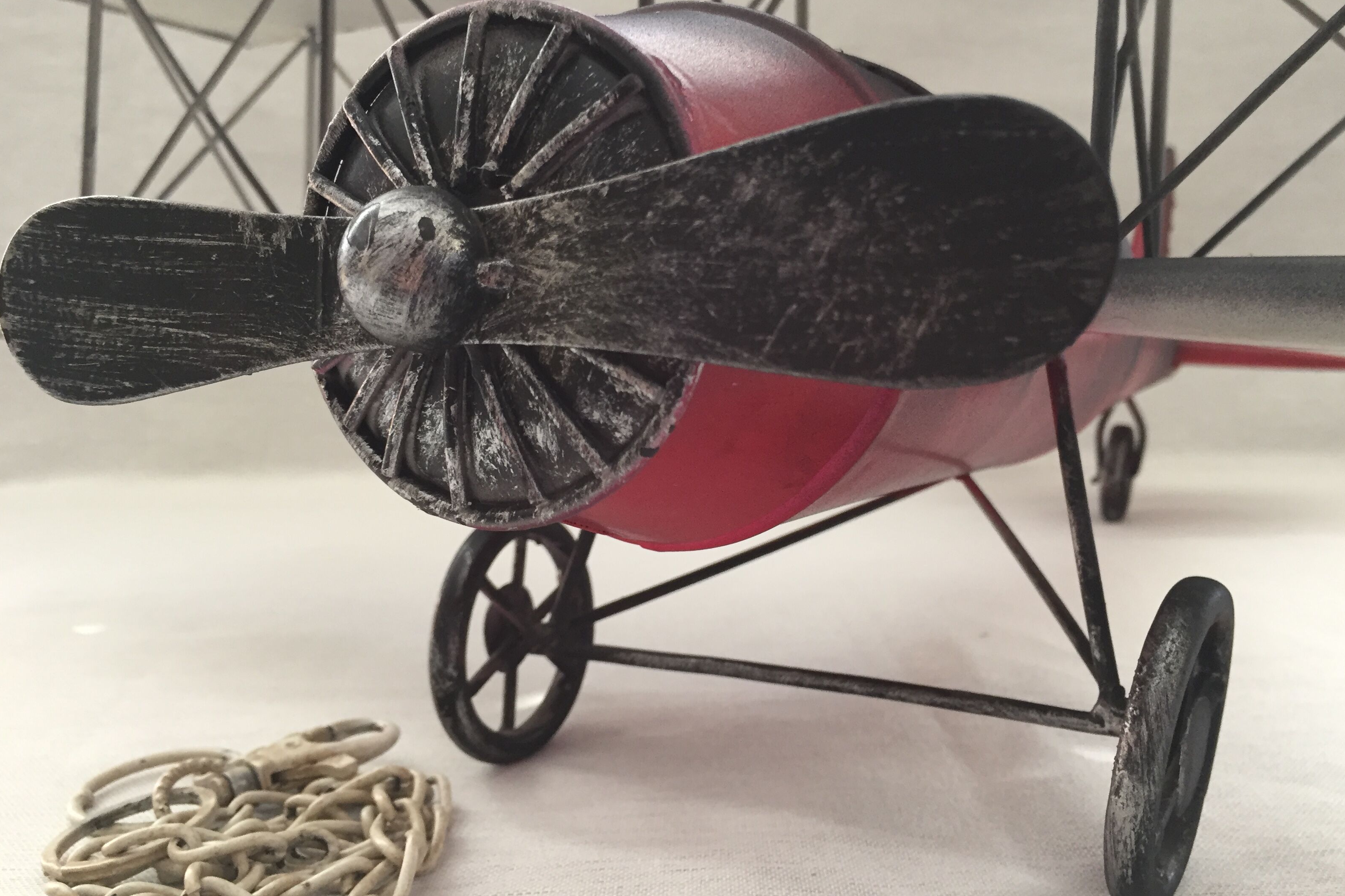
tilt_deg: -5.0
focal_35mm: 31
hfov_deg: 60.3
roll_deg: -0.3
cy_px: 398
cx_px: 680
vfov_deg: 42.3
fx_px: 1158
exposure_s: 1/33
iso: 125
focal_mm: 4.15
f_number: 2.2
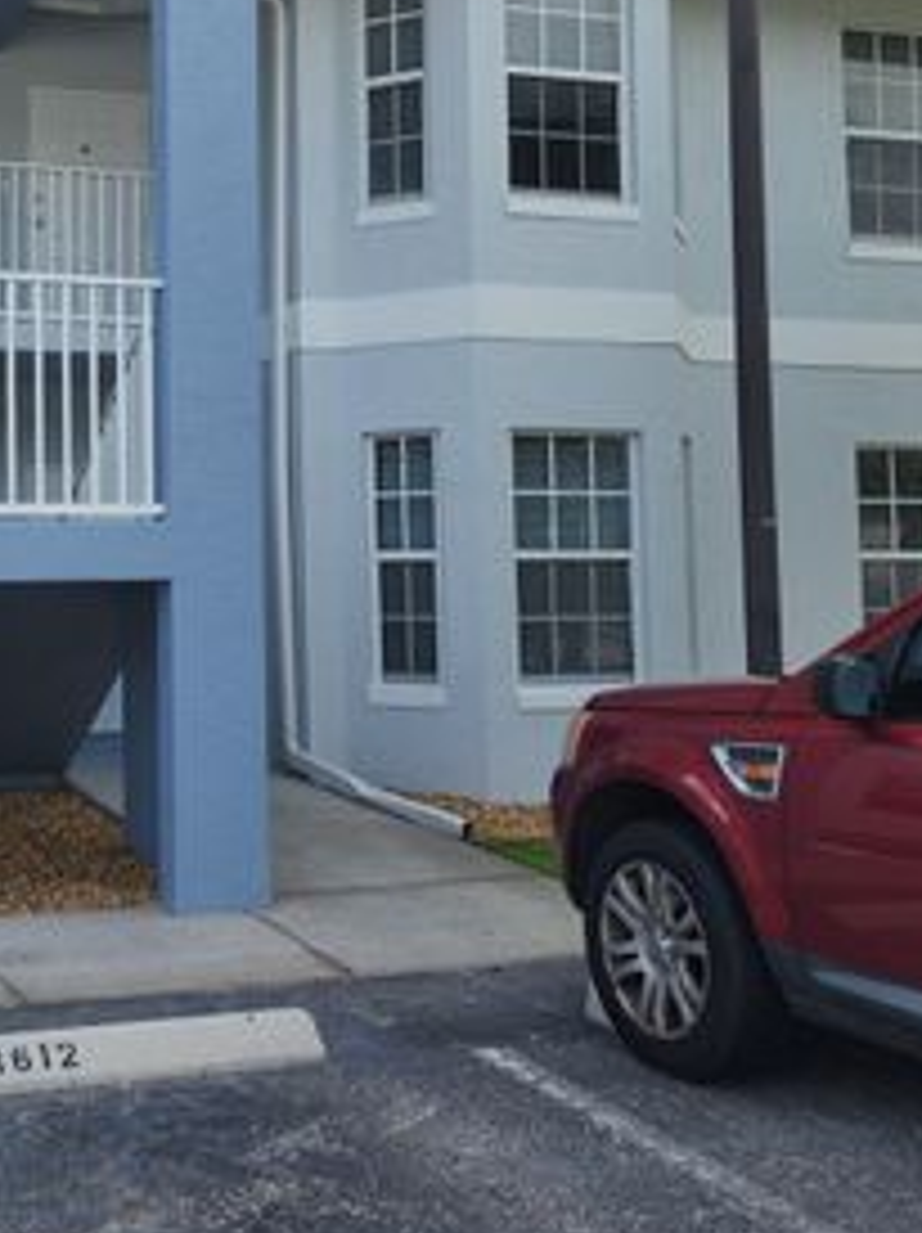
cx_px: 72
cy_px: 484
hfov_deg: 32.4
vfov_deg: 44.6
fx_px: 1494
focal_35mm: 42
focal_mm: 6.4
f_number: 1.8
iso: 12
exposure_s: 1/709
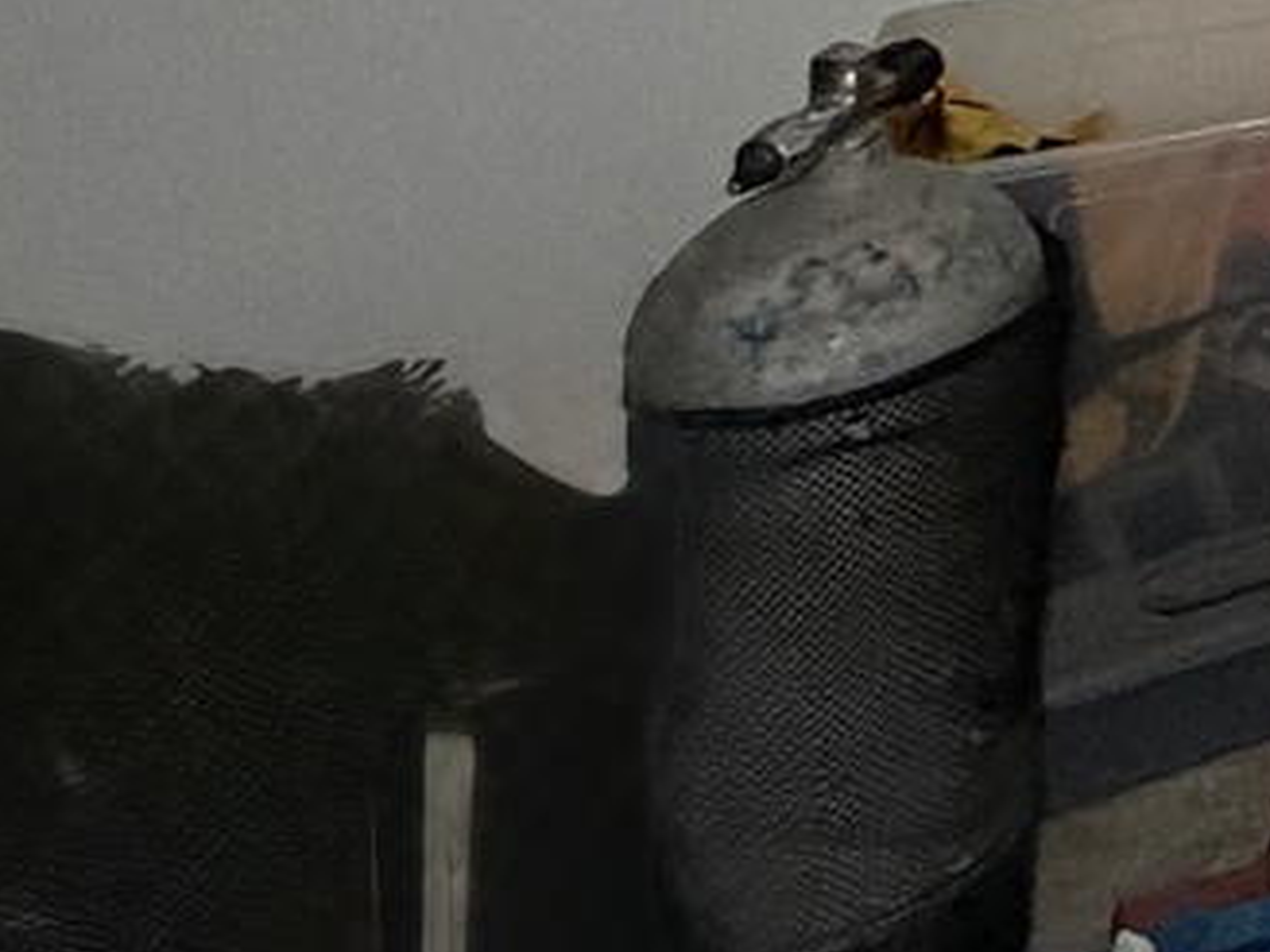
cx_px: 3431
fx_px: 3008
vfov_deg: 14.3
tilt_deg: -2.5
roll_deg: -2.1
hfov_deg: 13.1
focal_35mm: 82
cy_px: -1091
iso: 500
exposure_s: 1/60
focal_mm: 2.22
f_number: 2.2
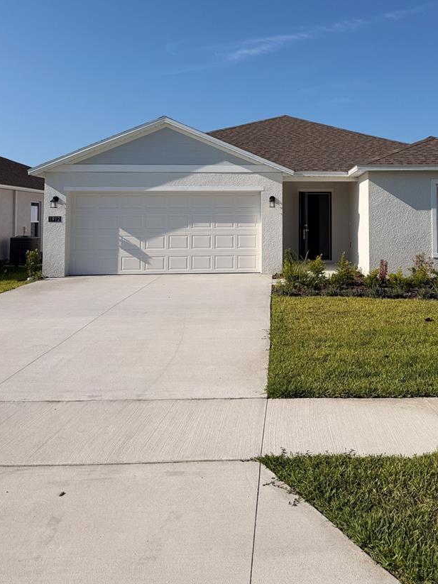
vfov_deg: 51.5
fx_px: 591
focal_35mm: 35
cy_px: 187
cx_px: 305
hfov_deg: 40.0
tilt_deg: +7.0
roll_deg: +0.4
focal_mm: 6.76
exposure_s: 1/8130
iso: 80
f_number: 1.78
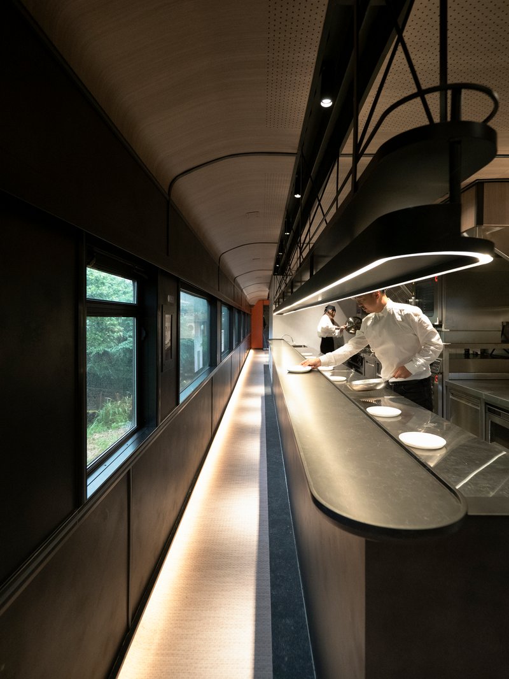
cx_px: 254
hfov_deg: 71.6
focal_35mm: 18
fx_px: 353
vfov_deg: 87.7
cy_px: 340
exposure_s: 1/60
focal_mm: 9
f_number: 2.8
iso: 1600
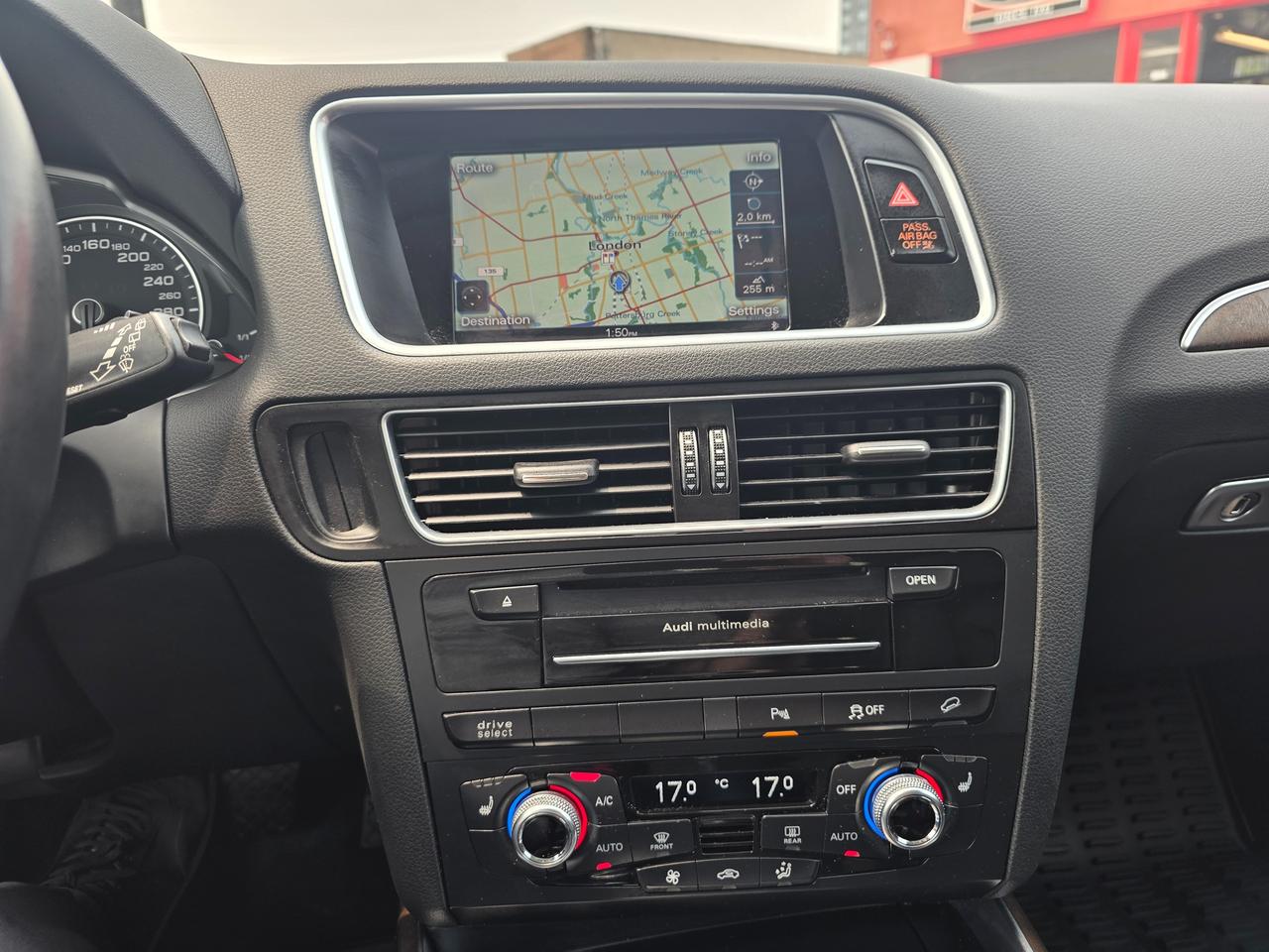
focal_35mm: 23
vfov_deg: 58.9
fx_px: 843
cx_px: 634
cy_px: 476
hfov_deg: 73.9
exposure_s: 1/120
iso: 25
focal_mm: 6.3
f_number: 1.7
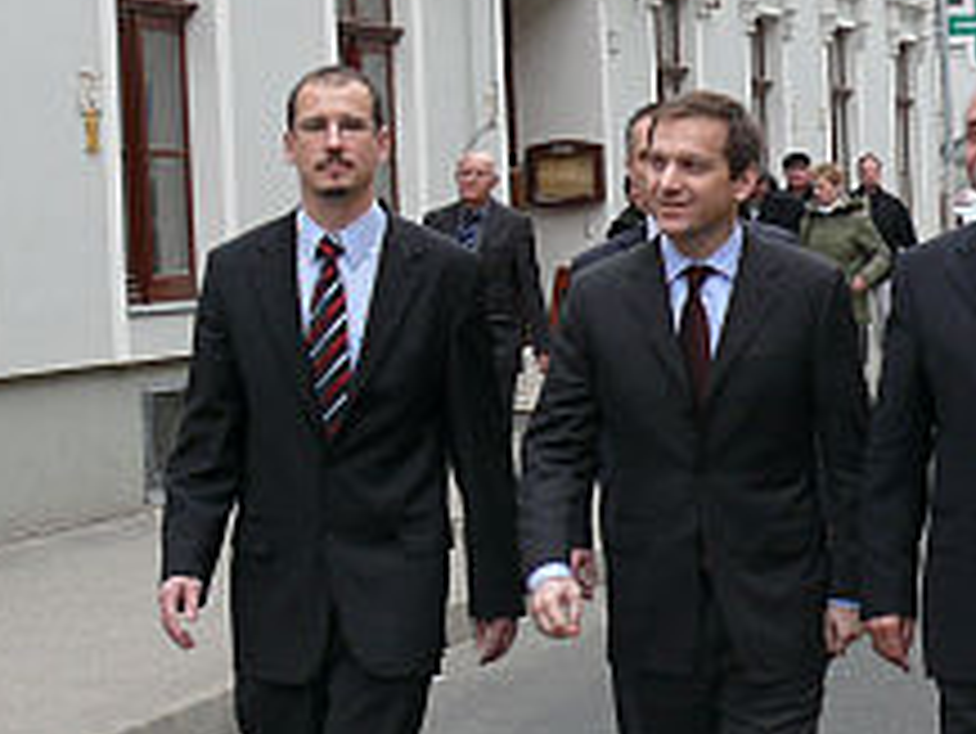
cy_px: 293
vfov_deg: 12.6
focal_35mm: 118
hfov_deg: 16.6
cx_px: 697
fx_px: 3329
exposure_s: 1/125
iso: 100
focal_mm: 9.8
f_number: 4
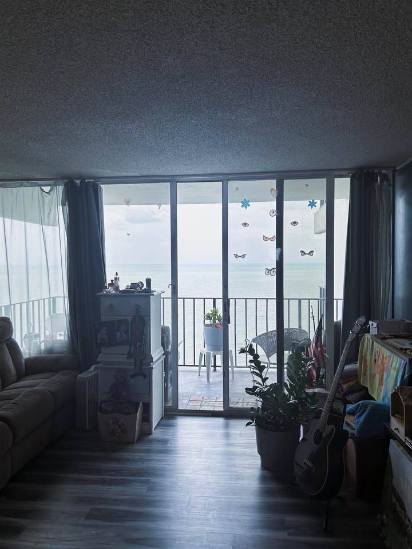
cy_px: 274
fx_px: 413
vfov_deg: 67.3
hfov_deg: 53.1
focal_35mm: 26
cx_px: 206
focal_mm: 5.7
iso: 50
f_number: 1.5
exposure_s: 1/1645
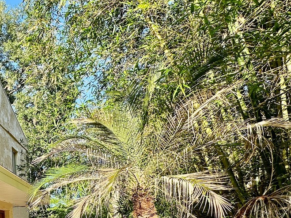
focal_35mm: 34
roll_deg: +1.7
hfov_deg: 46.0
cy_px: 218
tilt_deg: +3.7
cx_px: 4
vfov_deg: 37.3
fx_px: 286
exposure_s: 1/496
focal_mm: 2.22
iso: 40
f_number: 2.2
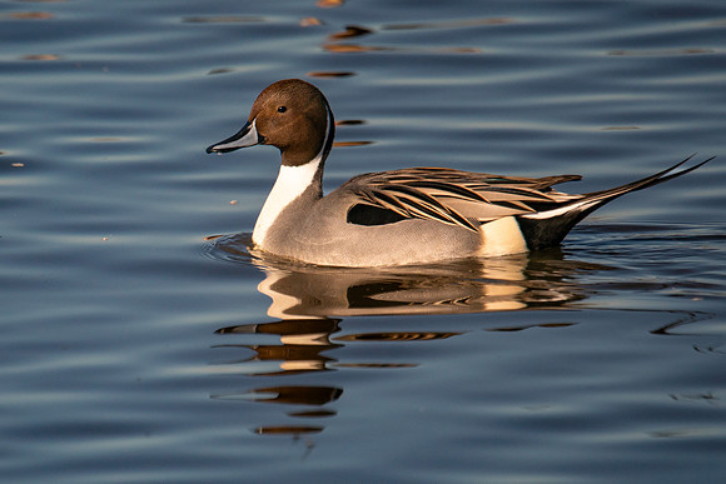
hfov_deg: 1.8
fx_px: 22828
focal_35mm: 1132
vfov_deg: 1.2
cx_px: 197
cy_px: 277
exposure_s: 1/2500
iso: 400
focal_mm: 600
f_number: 6.3
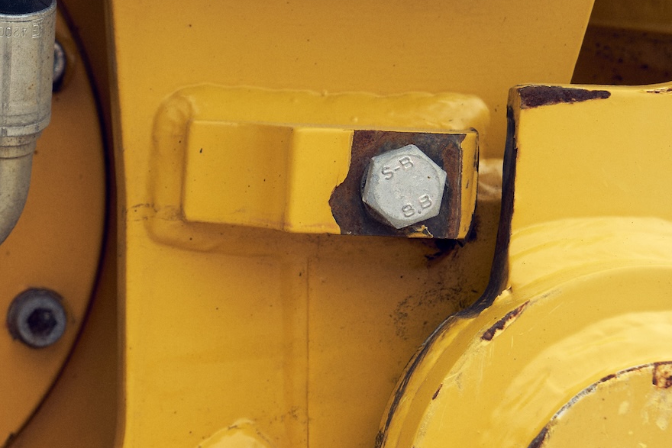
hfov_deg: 11.8
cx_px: -296
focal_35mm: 167
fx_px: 3118
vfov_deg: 8.2
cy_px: 251
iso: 125
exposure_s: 1/320
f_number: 4
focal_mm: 49
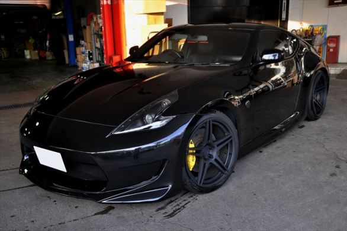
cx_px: 174
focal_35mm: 39
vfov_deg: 34.1
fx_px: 375
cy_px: 116
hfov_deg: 49.6
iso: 220
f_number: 5.6
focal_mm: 26
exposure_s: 1/30
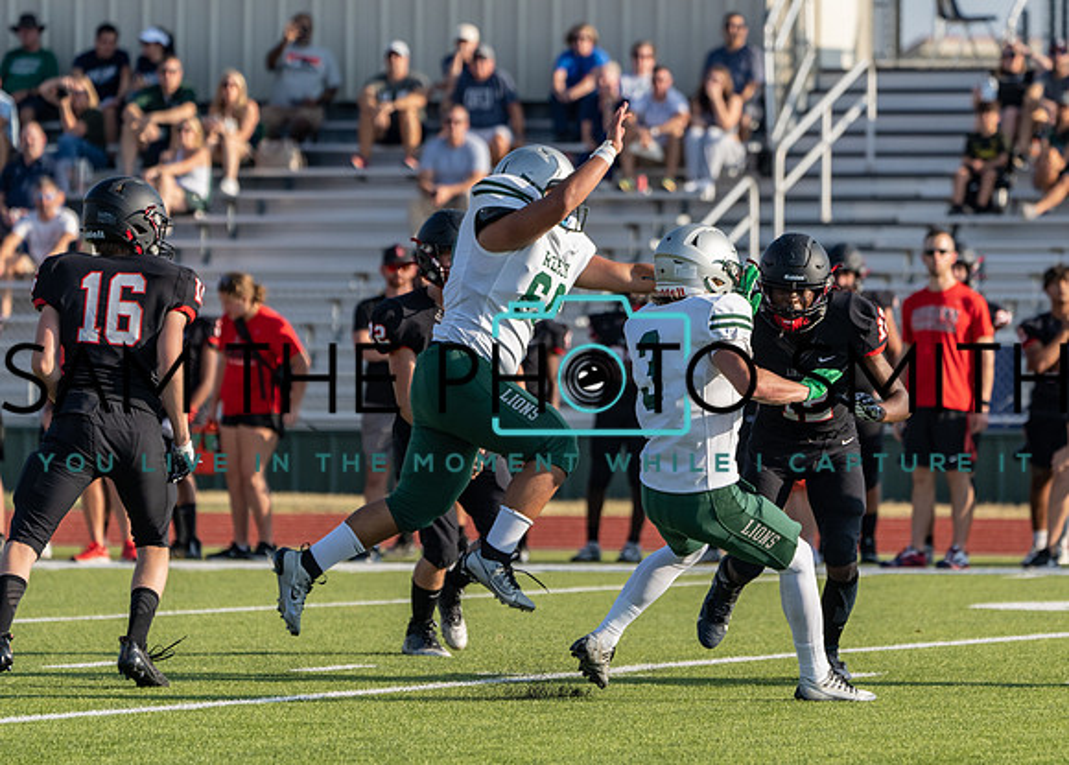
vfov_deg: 4.4
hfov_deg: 6.1
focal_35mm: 328
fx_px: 9964
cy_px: 434
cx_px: 652
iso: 250
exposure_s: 1/1250
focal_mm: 253
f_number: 5.6
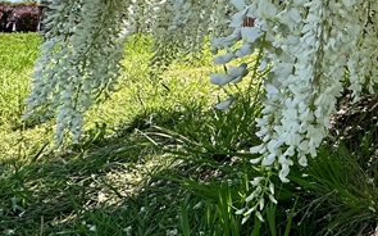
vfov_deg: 28.2
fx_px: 422
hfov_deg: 32.8
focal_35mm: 41
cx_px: 513
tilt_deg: +6.3
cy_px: -28
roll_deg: +1.5
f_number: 2.2
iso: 40
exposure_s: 1/734
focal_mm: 2.22
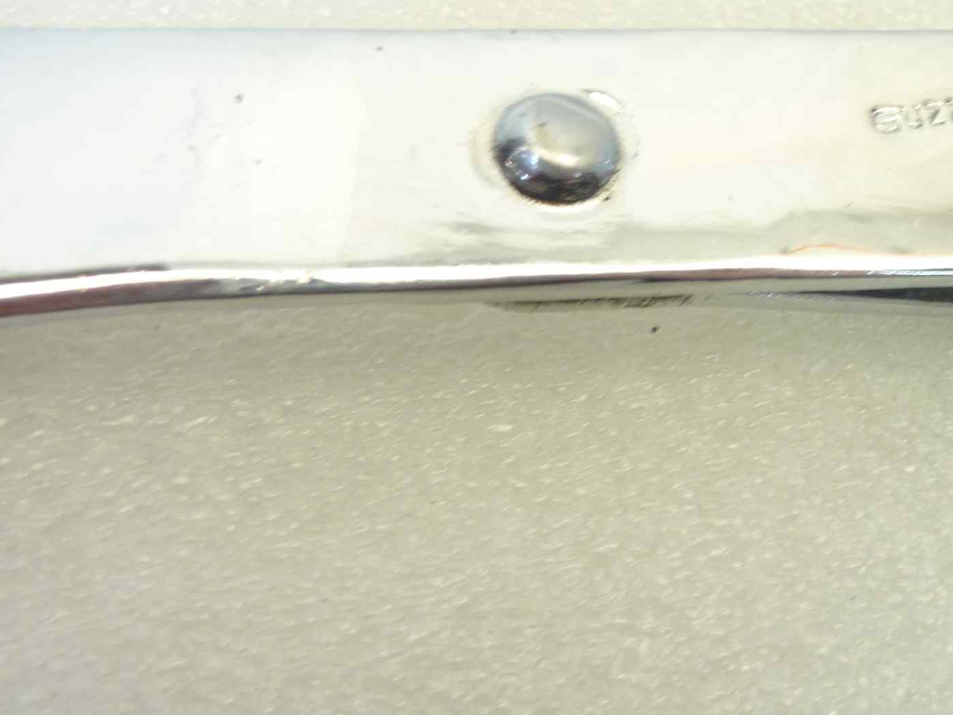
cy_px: 142
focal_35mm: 46
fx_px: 1266
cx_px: 865
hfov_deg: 38.3
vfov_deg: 30.7
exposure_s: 1/20
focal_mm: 4.1
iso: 80
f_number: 3.3
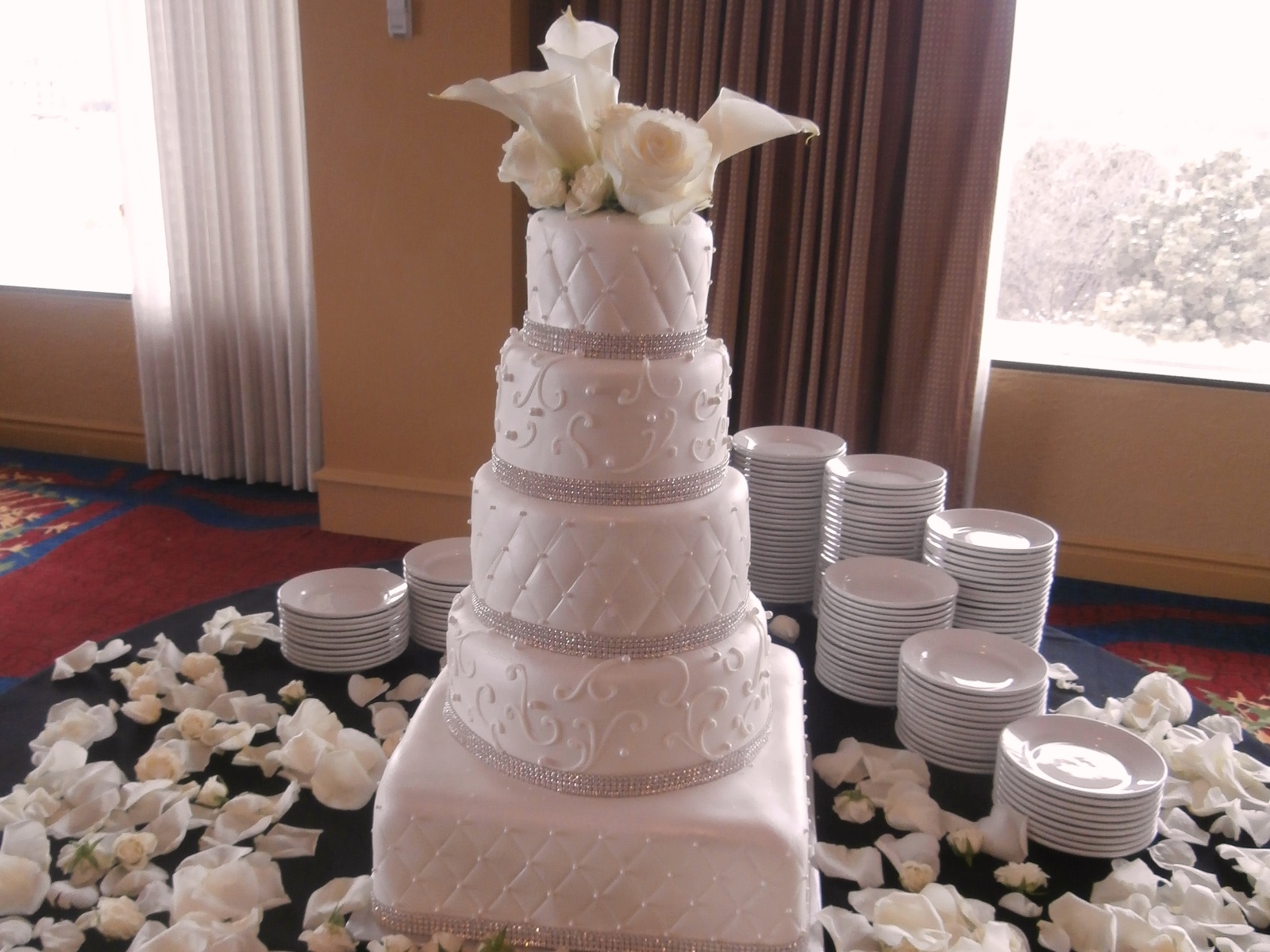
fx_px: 881
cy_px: 476
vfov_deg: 56.8
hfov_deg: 71.6
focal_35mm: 24
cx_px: 635
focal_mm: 4.2
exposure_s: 1/40
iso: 200
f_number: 3
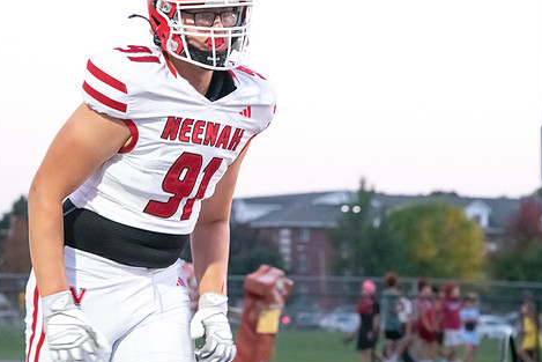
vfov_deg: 6.5
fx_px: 3178
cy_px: 118
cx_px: 170
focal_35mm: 211
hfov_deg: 9.7
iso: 10000
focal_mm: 150
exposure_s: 1/320
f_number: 7.1
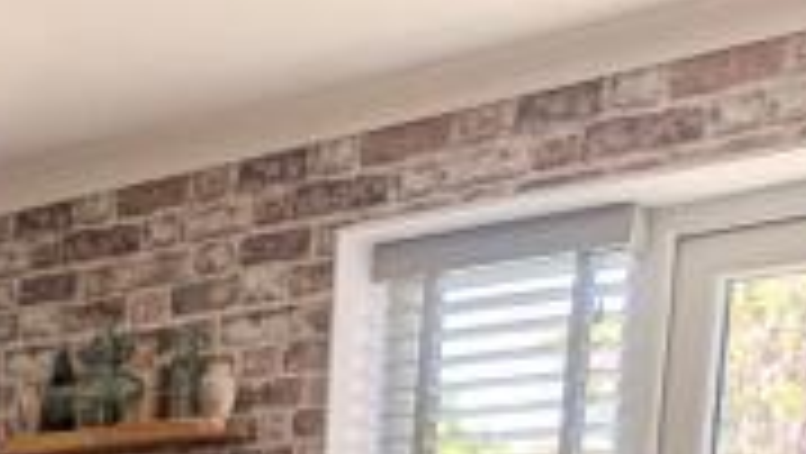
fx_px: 1732
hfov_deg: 22.9
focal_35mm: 81
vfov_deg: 12.1
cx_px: -279
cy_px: 1077
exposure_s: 1/208
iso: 42
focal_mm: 1.95
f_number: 2.2
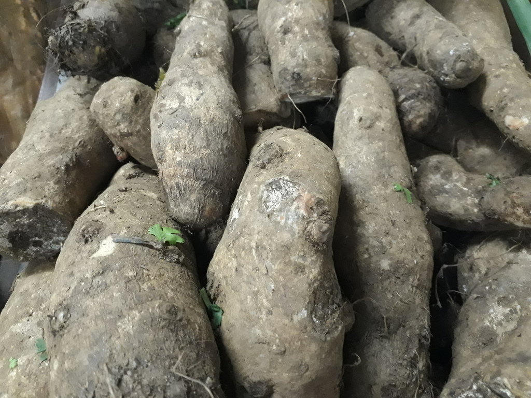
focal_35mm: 27
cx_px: 266
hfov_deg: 65.3
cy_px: 199
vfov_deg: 51.4
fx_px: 414
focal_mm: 3.6
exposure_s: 1/15
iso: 400
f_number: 1.9
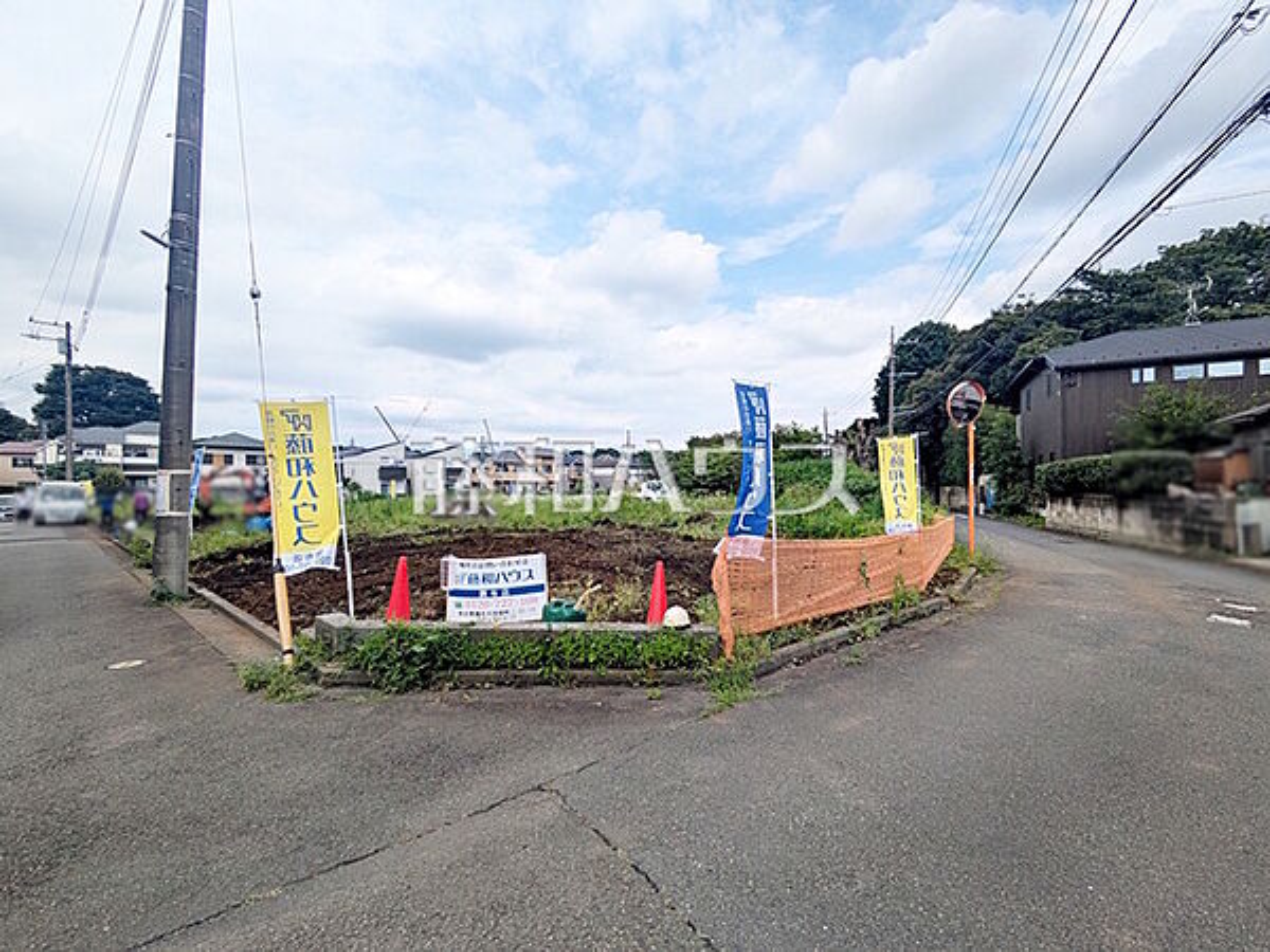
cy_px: 476
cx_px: 635
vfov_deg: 85.7
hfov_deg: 102.1
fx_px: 514
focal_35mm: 14
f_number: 2.2
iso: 50
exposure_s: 1/1631
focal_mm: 1.83
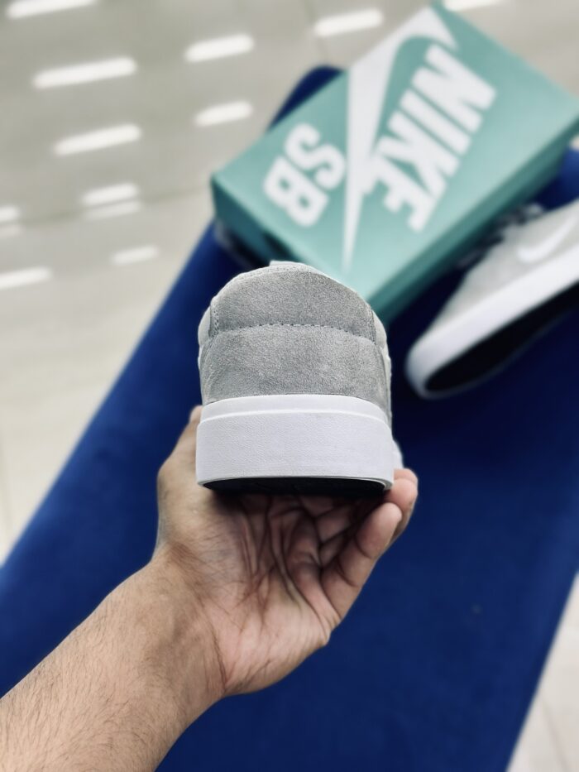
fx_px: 1070
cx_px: 290
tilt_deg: -63.1
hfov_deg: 30.3
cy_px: 386
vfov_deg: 39.7
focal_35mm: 48
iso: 64
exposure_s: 1/100
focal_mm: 6.86
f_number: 1.78
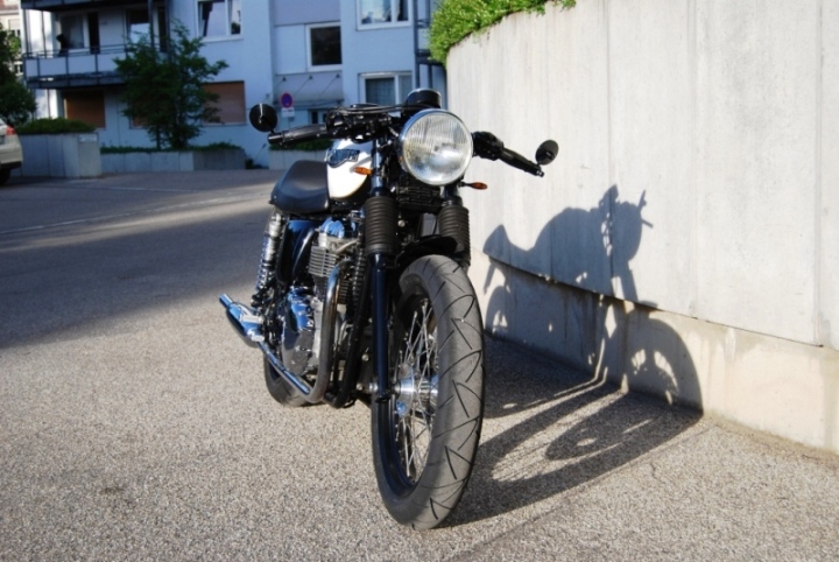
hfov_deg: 42.3
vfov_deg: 29.0
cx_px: 420
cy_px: 281
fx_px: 1085
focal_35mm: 46
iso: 200
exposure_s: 1/640
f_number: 4.5
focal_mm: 31
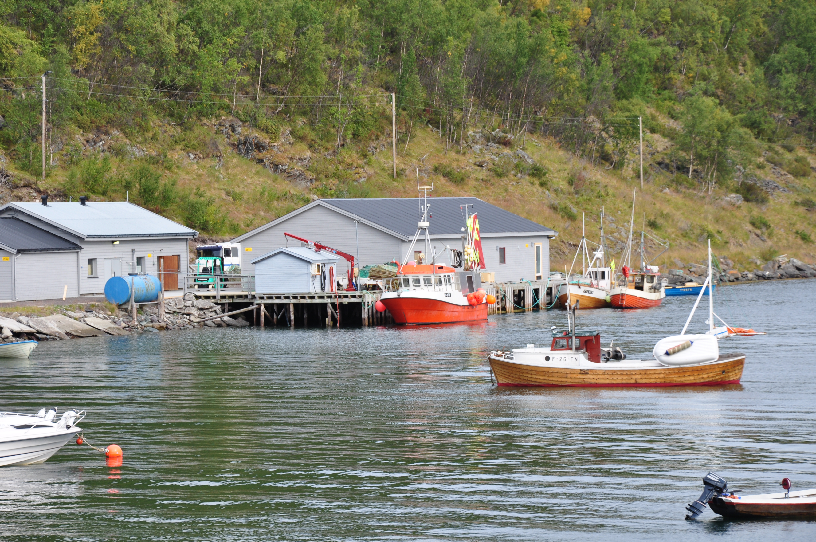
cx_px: 408
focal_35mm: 158
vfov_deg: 8.7
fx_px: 3566
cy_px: 271
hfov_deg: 13.1
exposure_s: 1/160
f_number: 9
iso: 200
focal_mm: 105
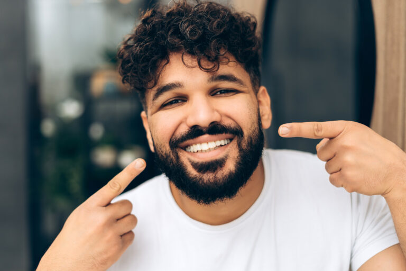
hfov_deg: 39.6
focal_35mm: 50
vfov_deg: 27.0
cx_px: 203
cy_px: 136
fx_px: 564
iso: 160
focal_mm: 50
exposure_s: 1/160
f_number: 2
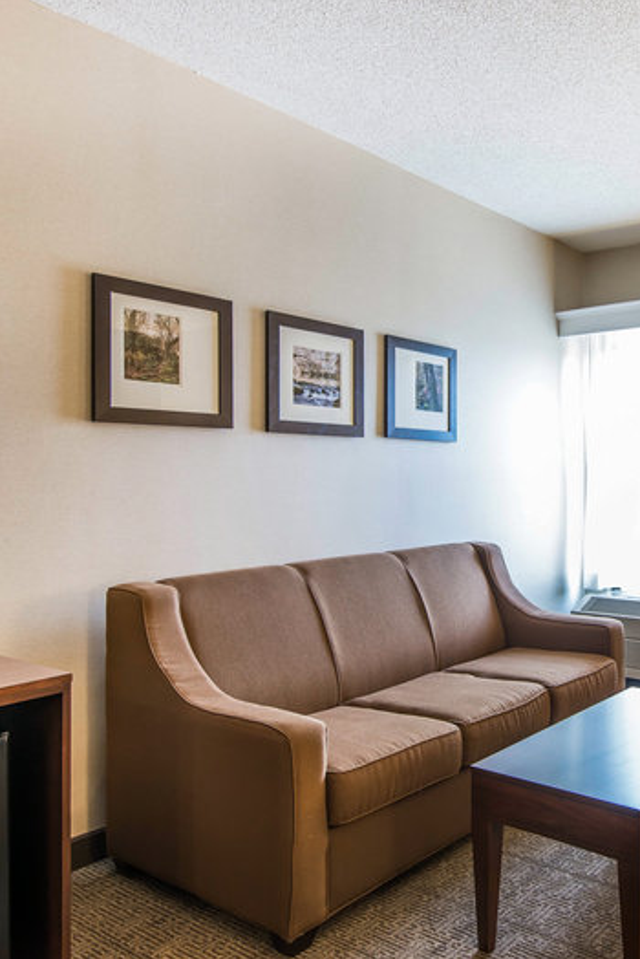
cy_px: 472
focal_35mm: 29
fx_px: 772
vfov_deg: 63.6
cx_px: 600
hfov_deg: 40.8
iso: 400
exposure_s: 1/3
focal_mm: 19
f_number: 8
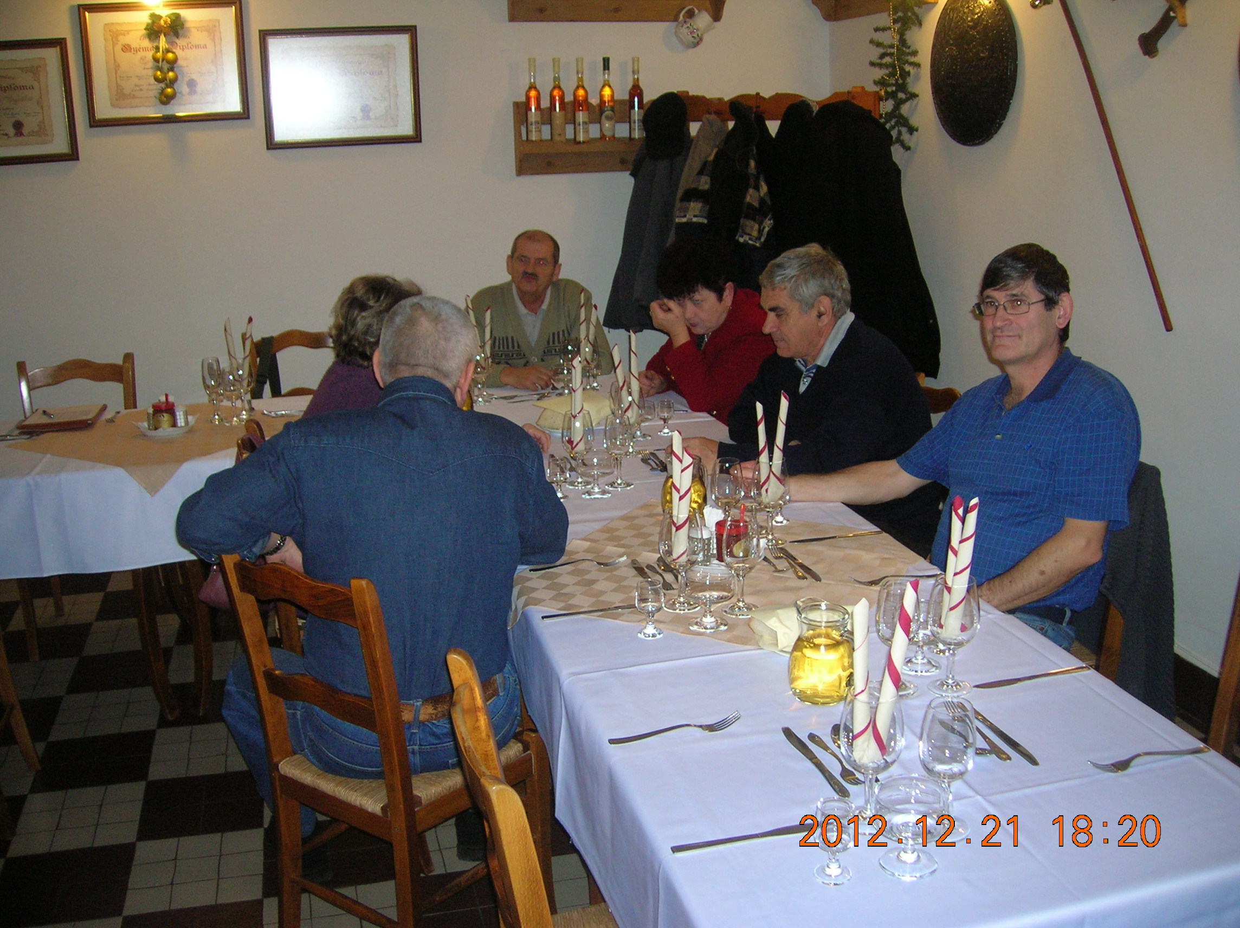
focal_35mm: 34
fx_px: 1217
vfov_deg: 41.7
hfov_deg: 54.0
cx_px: 620
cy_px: 464
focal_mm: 5.7
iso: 111
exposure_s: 1/60.1
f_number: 2.9
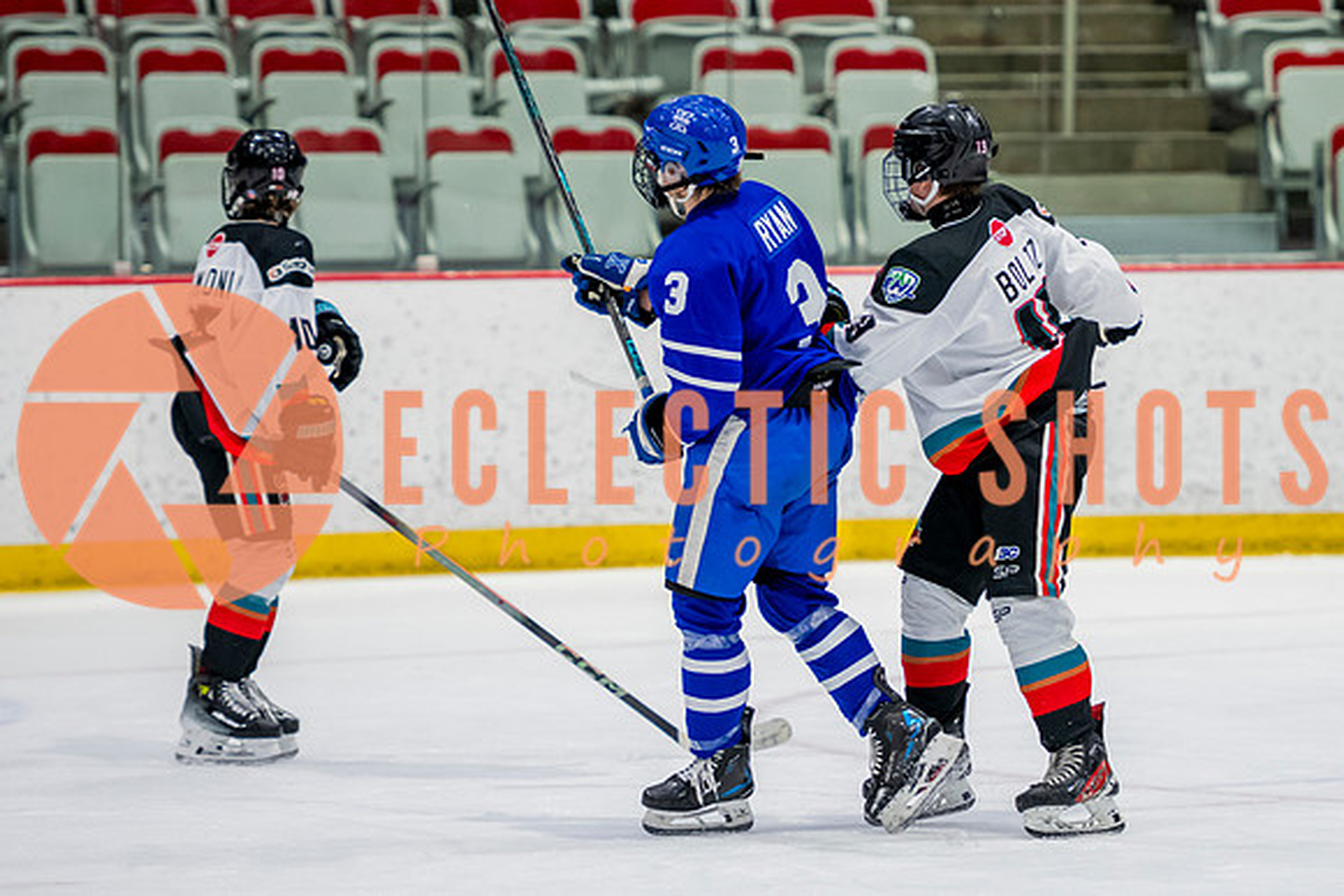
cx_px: 873
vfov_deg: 4.9
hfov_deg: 7.3
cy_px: 444
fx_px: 10472
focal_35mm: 280
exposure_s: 1/800
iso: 1600
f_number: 3.2
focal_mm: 160
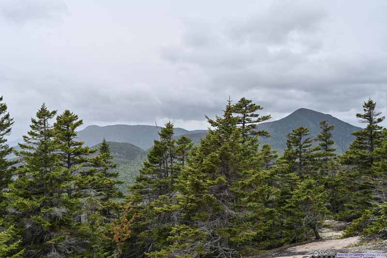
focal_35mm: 42
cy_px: 129
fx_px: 451
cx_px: 194
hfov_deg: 46.4
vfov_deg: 31.9
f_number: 5
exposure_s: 1/500
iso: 64
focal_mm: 42
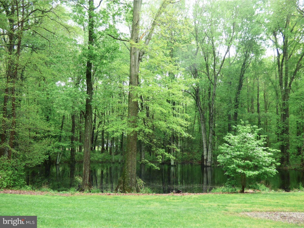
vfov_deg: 32.9
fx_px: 386
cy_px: 114
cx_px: 152
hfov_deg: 42.9
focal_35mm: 44
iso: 400
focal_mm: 7.79
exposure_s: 1/200
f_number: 3.7
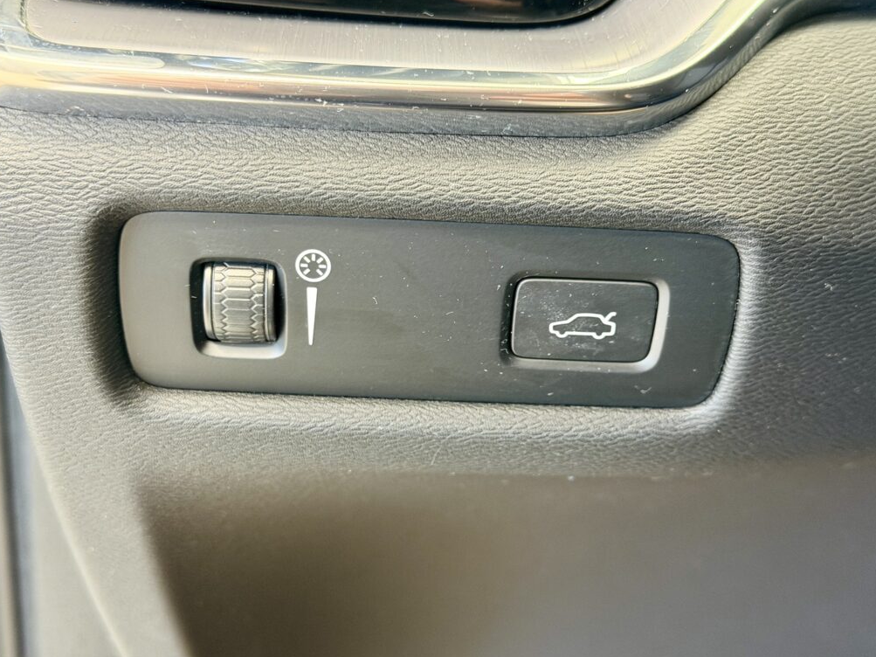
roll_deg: -0.3
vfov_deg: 29.7
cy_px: 325
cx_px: 435
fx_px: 1240
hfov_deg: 38.9
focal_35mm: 49
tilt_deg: -15.5
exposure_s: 1/33
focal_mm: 6.76
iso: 500
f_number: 1.78
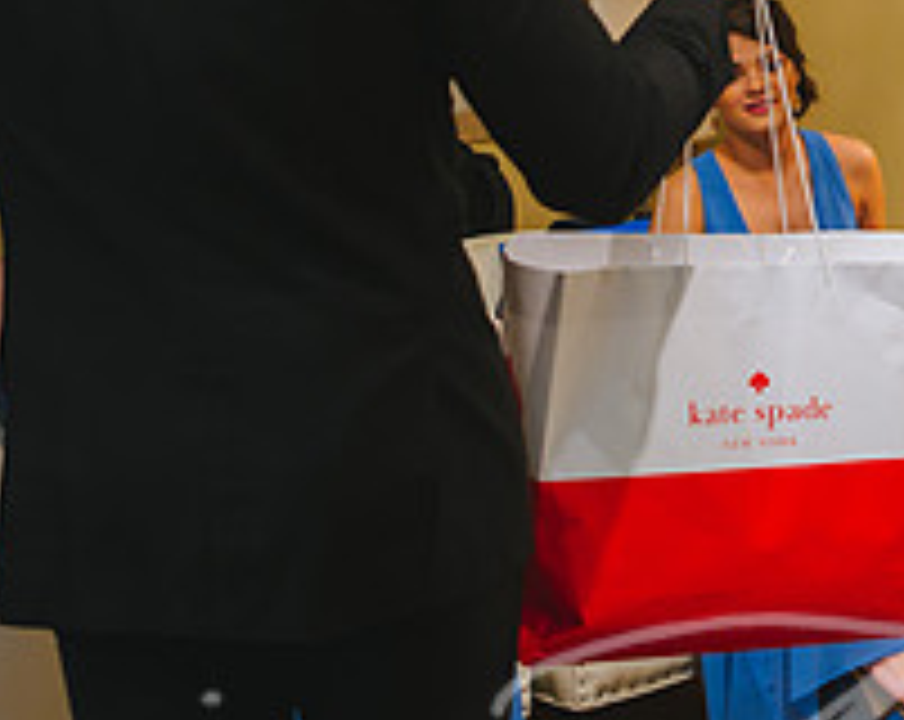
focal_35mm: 86
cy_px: 102
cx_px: 1067
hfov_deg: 20.9
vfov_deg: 17.6
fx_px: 2296
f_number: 2.8
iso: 1600
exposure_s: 1/160
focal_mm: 26
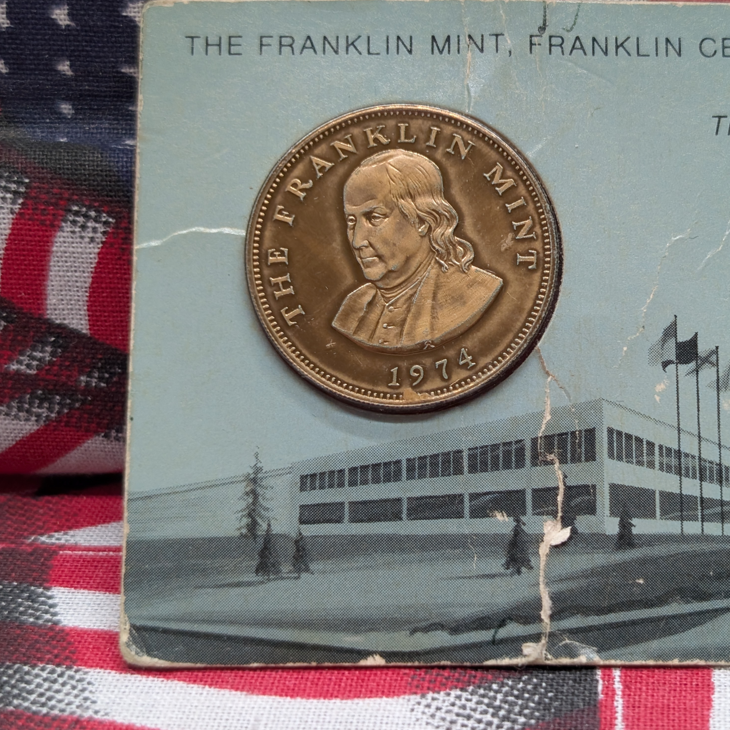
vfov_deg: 28.6
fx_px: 1432
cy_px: 362
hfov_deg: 28.5
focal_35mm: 60
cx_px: 440
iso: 109
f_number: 1.68
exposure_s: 1/145
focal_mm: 6.9
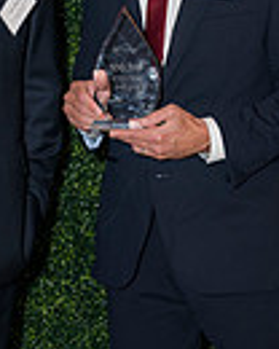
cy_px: 185
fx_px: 1445
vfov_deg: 13.8
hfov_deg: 11.0
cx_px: 48
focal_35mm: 140
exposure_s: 1/160
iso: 400
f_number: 5
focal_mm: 43
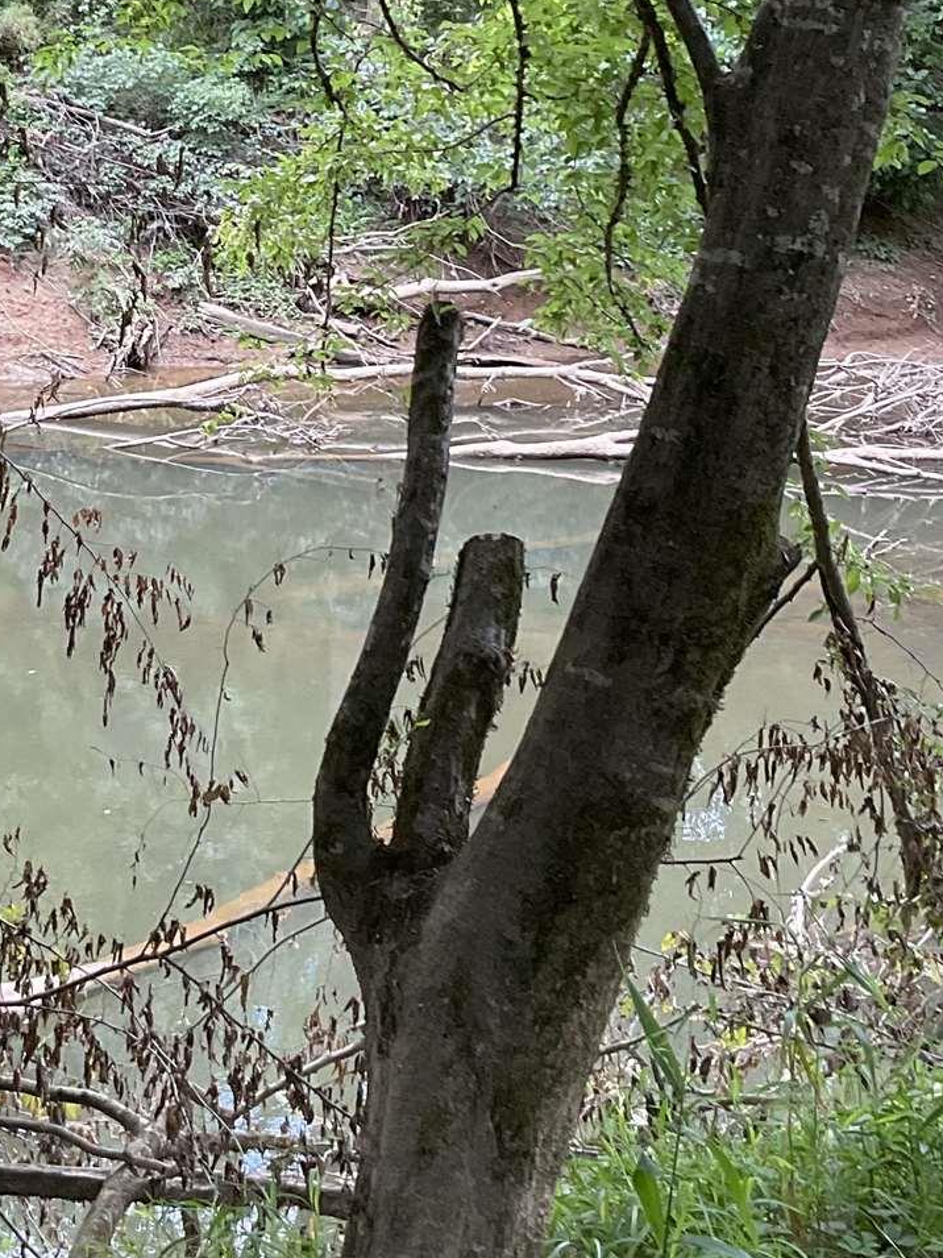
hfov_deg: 20.9
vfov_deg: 27.3
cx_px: 303
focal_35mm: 70
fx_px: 2543
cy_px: 288
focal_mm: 3
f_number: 1.8
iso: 64
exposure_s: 1/117
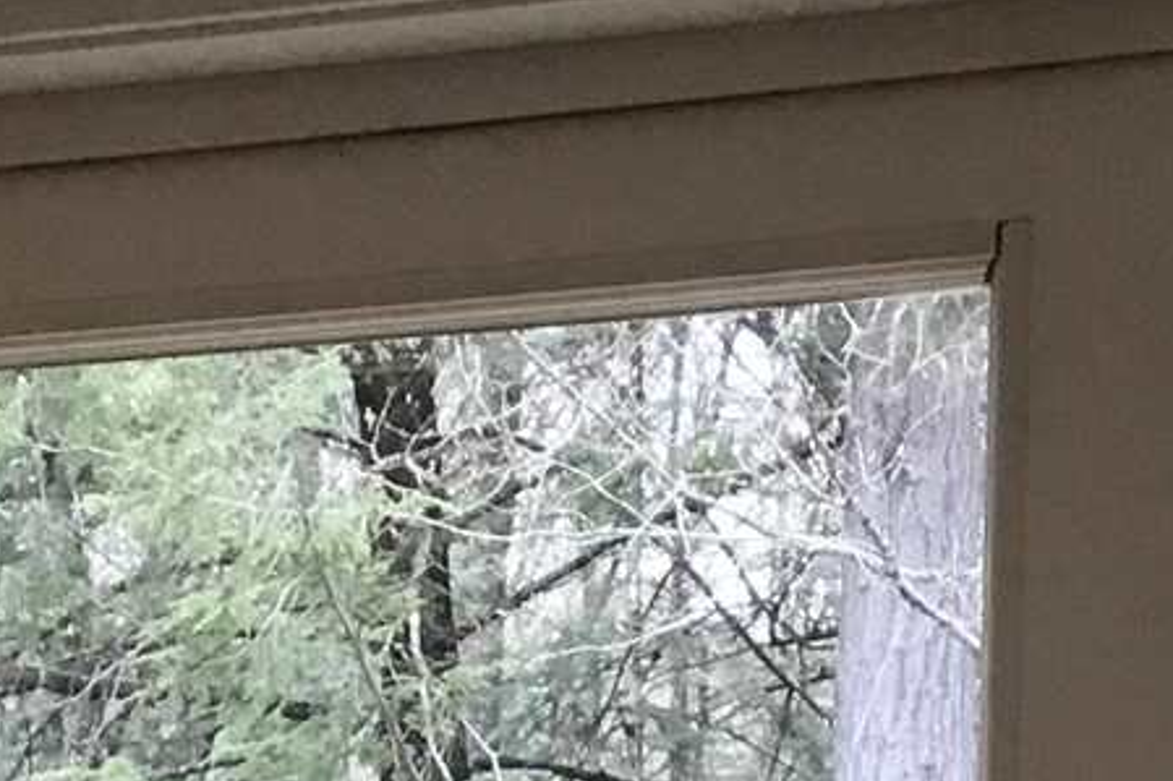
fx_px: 4788
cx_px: 486
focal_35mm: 147
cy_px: 1933
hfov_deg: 14.0
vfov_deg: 8.5
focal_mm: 3.3
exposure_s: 1/30
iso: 64
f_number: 2.4
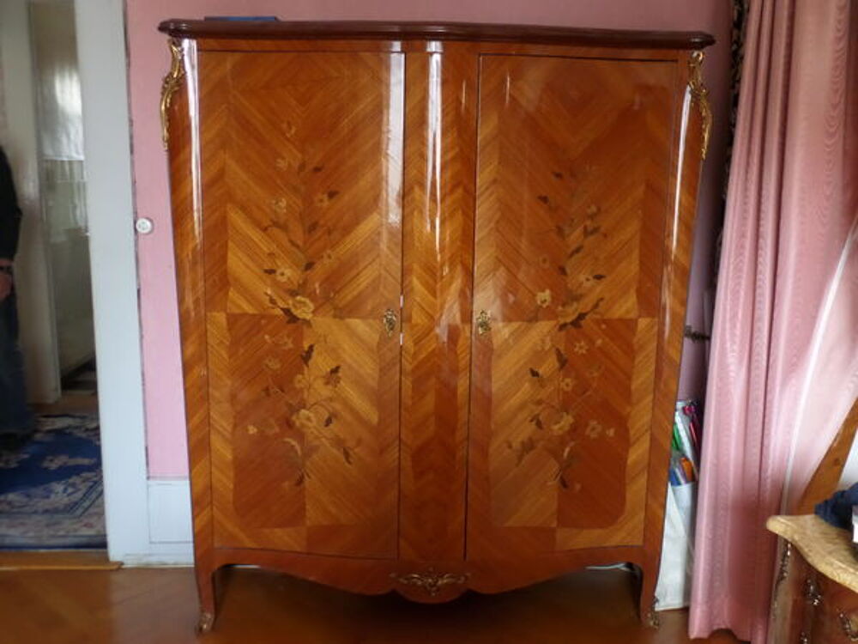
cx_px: 429
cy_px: 322
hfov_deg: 52.6
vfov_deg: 40.7
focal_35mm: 35
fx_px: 868
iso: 640
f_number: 3
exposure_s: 1/30
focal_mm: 6.2
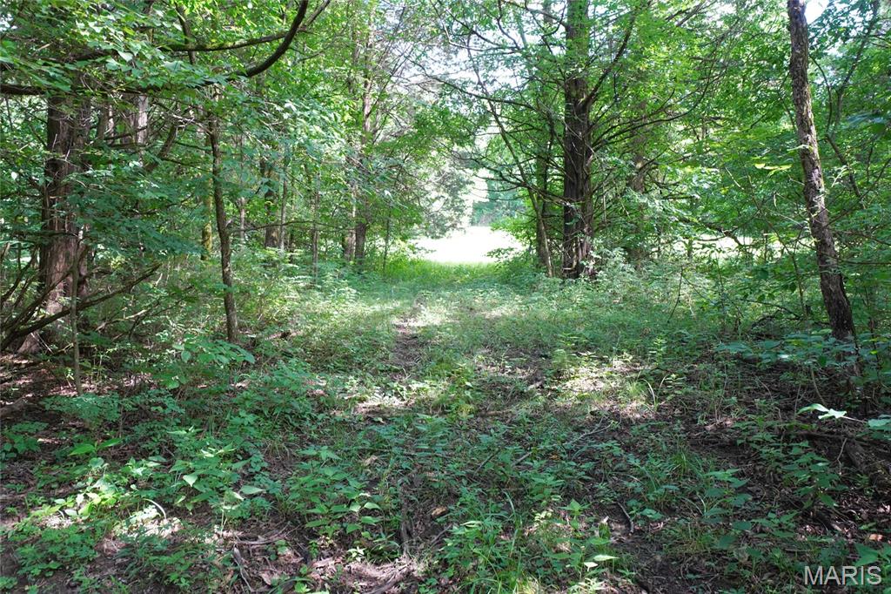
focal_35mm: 30
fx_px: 742
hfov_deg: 61.9
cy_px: 297
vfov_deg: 43.6
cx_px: 446
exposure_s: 1/160
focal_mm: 20
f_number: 4
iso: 500
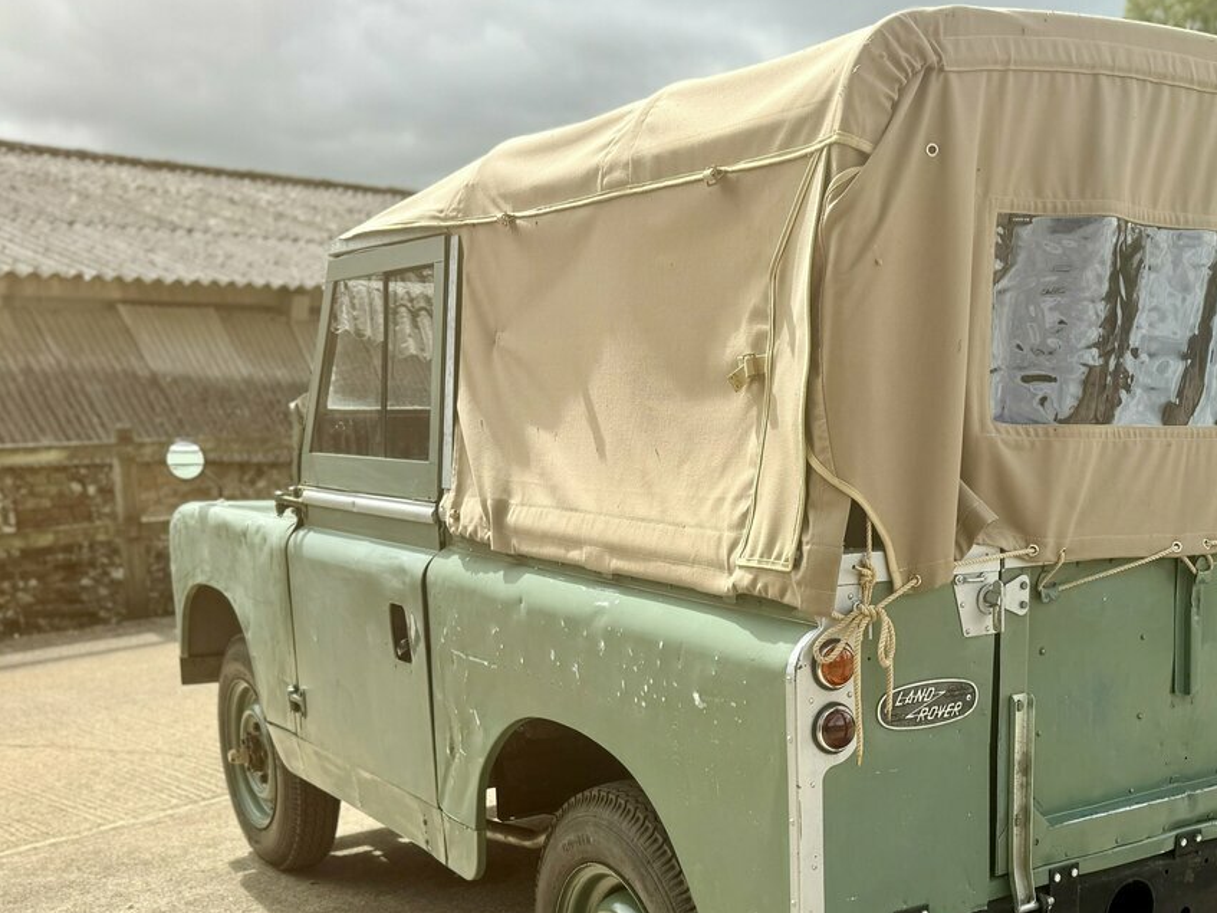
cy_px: 607
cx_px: 815
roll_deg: -0.1
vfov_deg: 41.3
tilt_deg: -11.3
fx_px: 1195
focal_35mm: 34
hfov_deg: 52.9
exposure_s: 1/1192
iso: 80
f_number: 1.78
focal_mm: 6.76
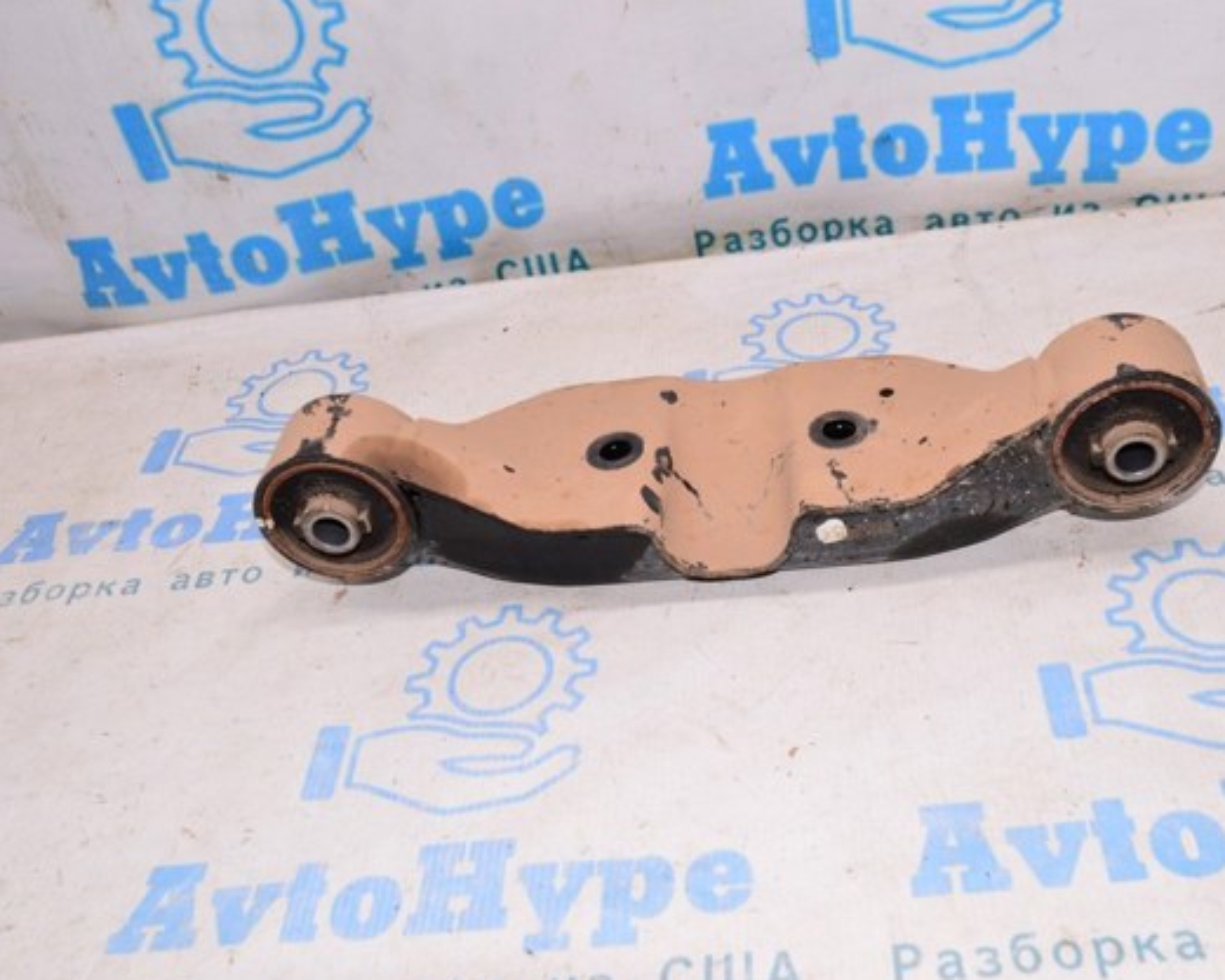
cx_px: 710
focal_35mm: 38
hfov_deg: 47.8
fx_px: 1378
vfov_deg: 39.2
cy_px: 495
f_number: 8
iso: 1600
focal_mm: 22
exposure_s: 1/125
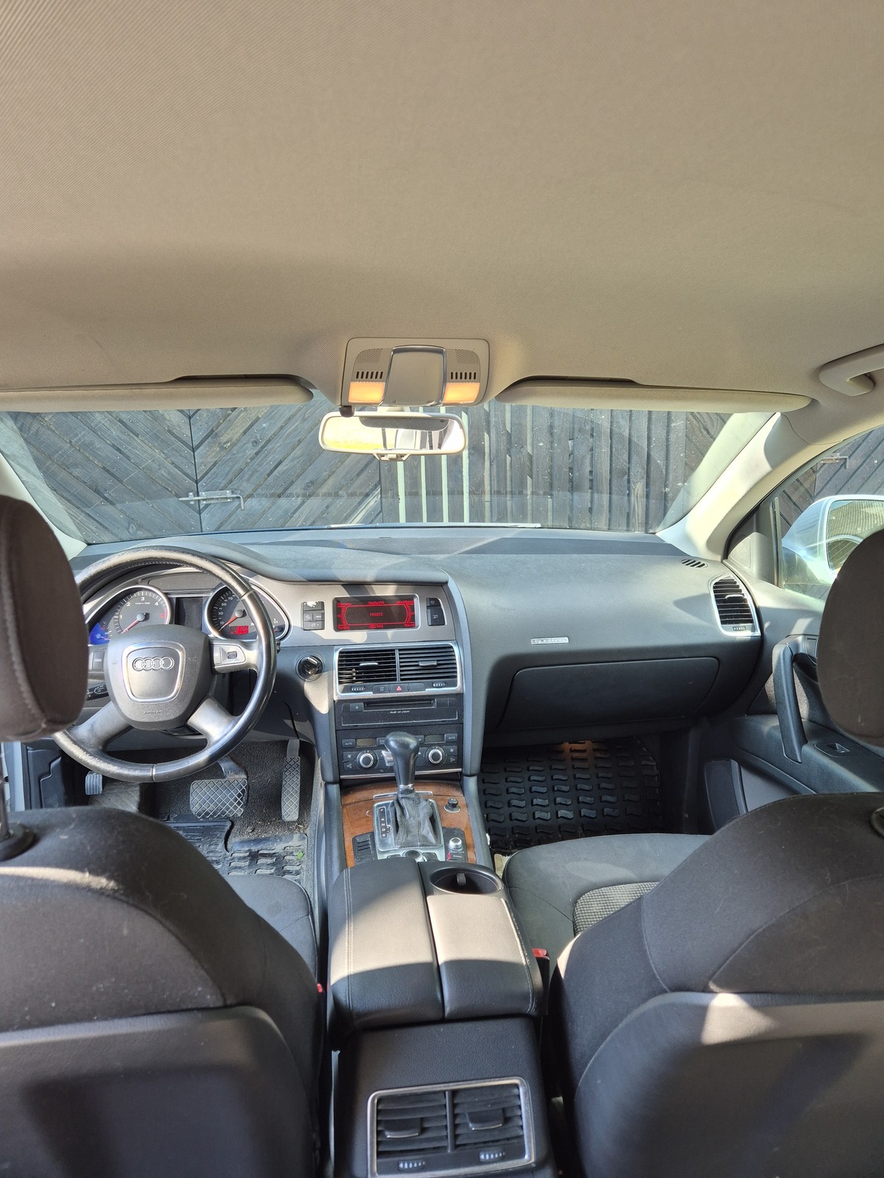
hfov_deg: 58.9
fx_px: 783
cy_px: 589
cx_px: 442
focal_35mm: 23
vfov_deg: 73.9
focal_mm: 5.4
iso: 100
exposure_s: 1/180
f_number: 1.8
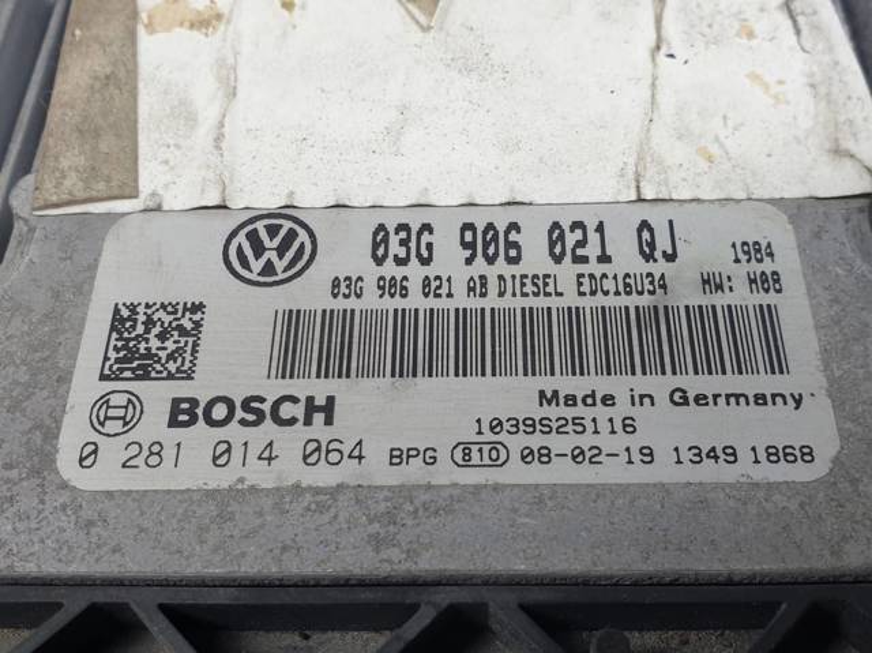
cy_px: 326
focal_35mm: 26
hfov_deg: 67.3
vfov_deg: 53.0
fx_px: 654
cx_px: 436
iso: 50
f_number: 2.4
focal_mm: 4.3
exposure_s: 1/107
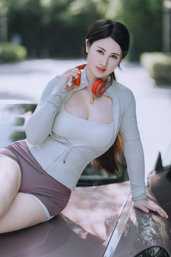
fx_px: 606
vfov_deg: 23.9
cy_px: 128
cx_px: 86
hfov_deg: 16.1
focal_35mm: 85
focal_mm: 85
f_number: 2
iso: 100
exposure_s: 1/1000
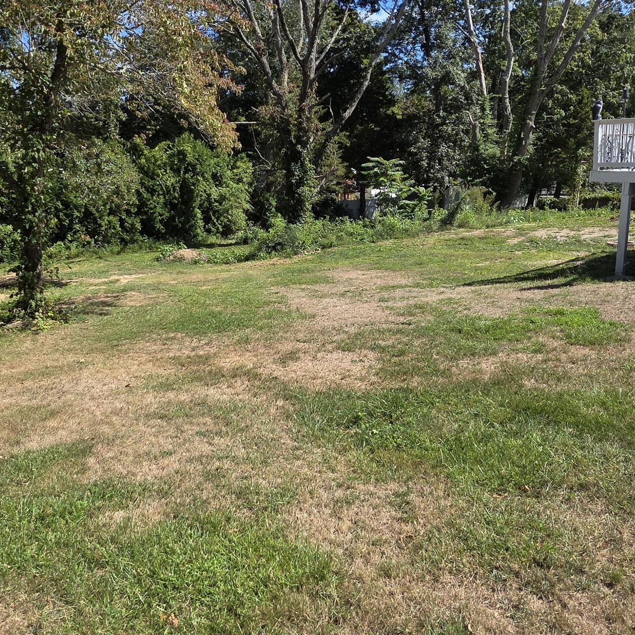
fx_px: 581
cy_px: 283
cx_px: 295
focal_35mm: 28
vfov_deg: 57.2
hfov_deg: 57.2
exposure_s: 1/1623
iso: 40
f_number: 1.9
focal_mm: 2.2
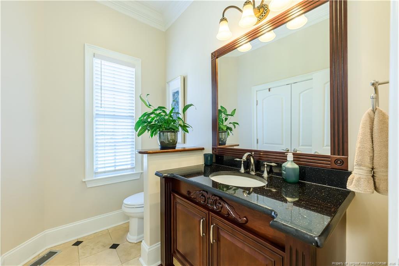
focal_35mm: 14
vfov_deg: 81.2
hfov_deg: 104.3
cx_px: 200
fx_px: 155
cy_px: 133
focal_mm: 14
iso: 500
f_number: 6.3
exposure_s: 1/200
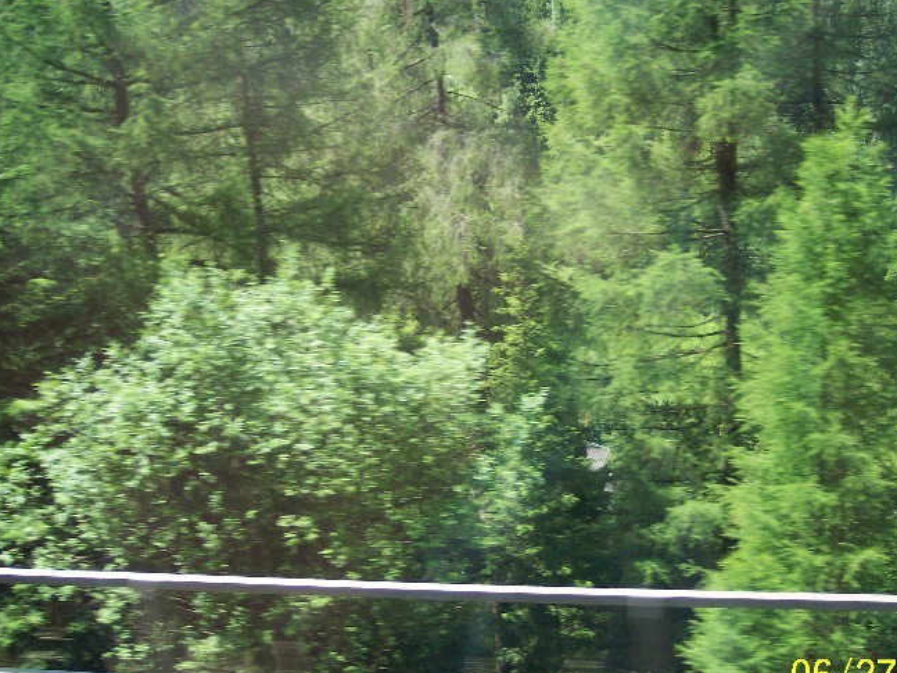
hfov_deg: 40.4
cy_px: 364
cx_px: 506
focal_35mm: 47
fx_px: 1218
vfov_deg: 30.9
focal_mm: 8
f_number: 2.8
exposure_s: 1/180
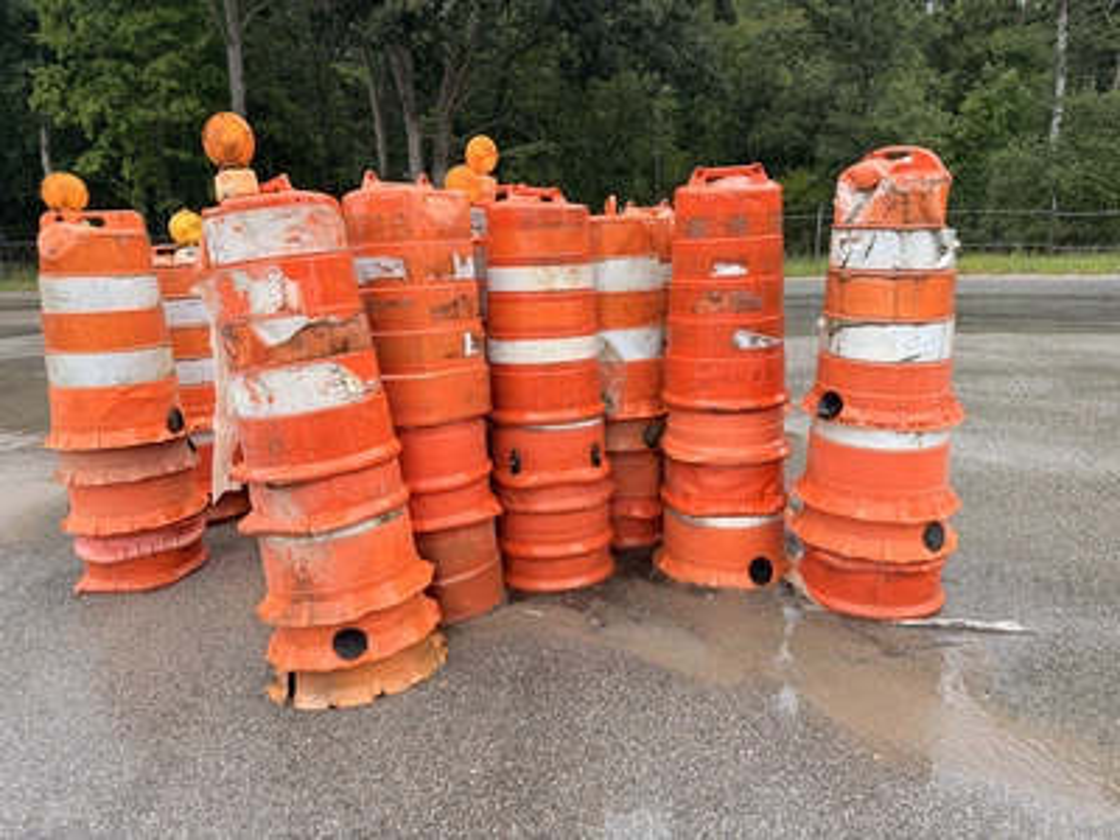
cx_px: 560
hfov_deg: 71.6
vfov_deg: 56.8
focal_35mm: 24
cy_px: 420
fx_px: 777
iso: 64
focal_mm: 6.76
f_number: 1.78
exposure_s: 1/121
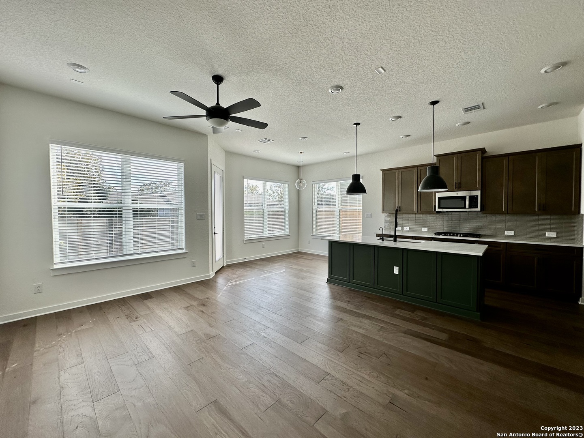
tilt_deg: -2.2
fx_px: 236
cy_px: 219
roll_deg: +0.0
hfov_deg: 102.1
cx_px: 292
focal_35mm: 14
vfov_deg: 85.7
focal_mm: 2.22
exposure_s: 1/363
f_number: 2.2
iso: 40
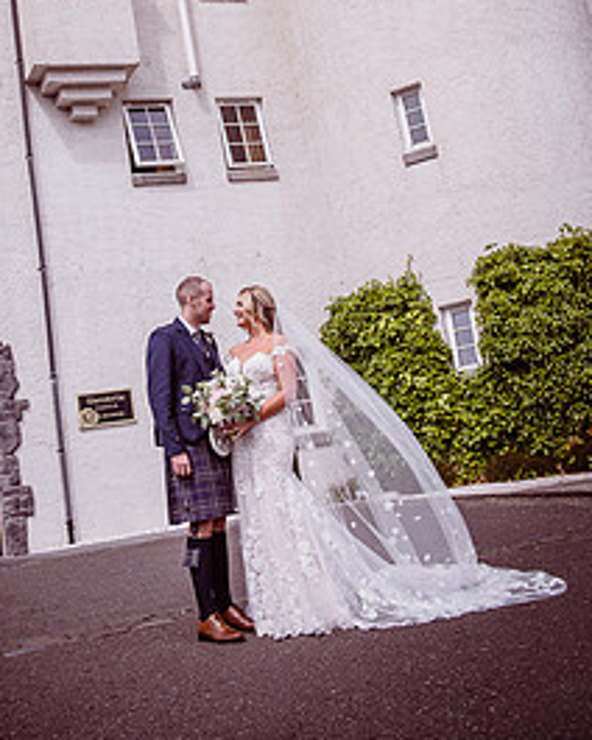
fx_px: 1117
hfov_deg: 29.5
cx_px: 207
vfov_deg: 35.2
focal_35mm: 51
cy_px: 123
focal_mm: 32
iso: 250
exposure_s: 1/3200
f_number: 4.5
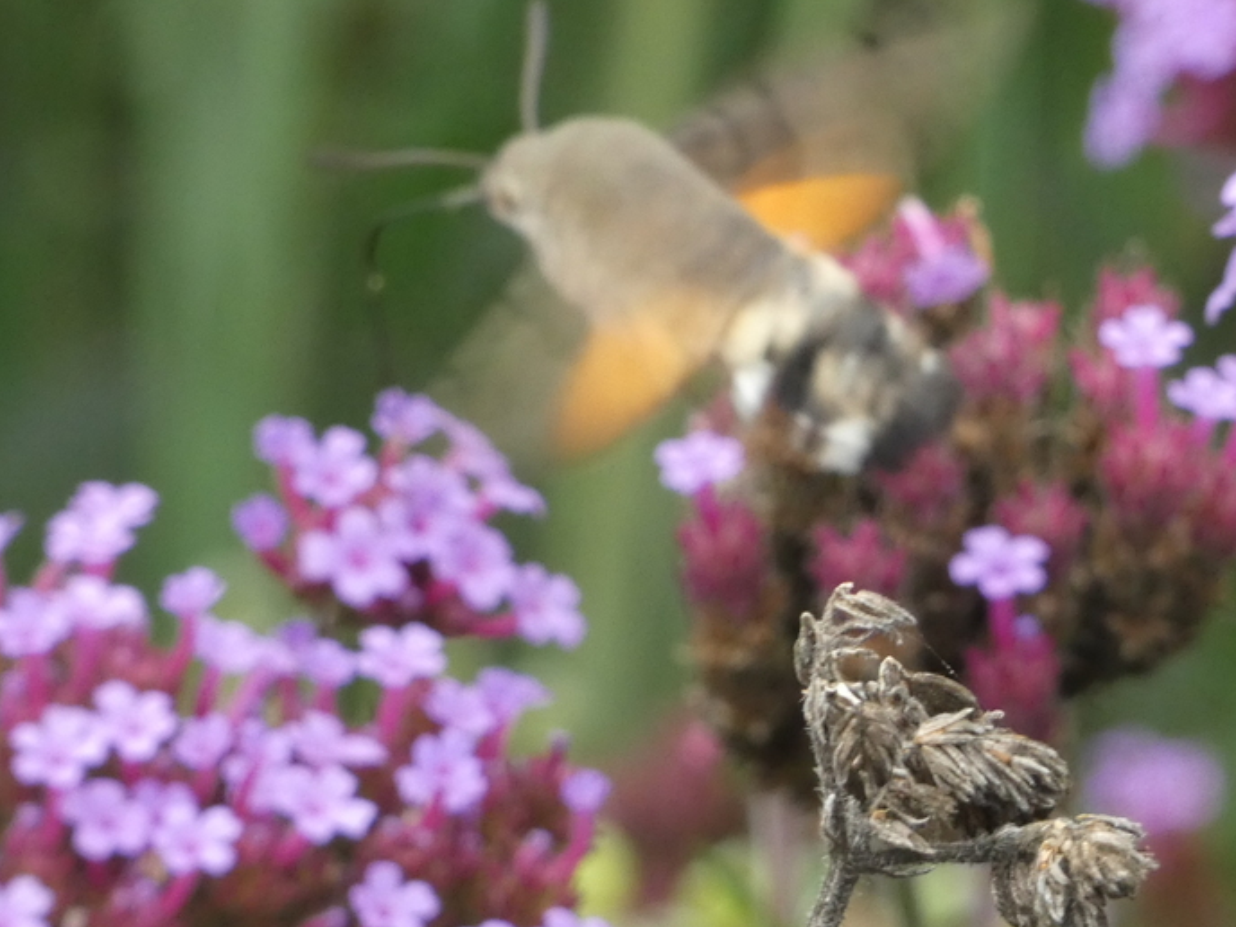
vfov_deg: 2.9
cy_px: 363
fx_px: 18281
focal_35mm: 512
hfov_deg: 3.9
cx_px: 644
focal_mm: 74
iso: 320
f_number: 5.6
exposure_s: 1/80
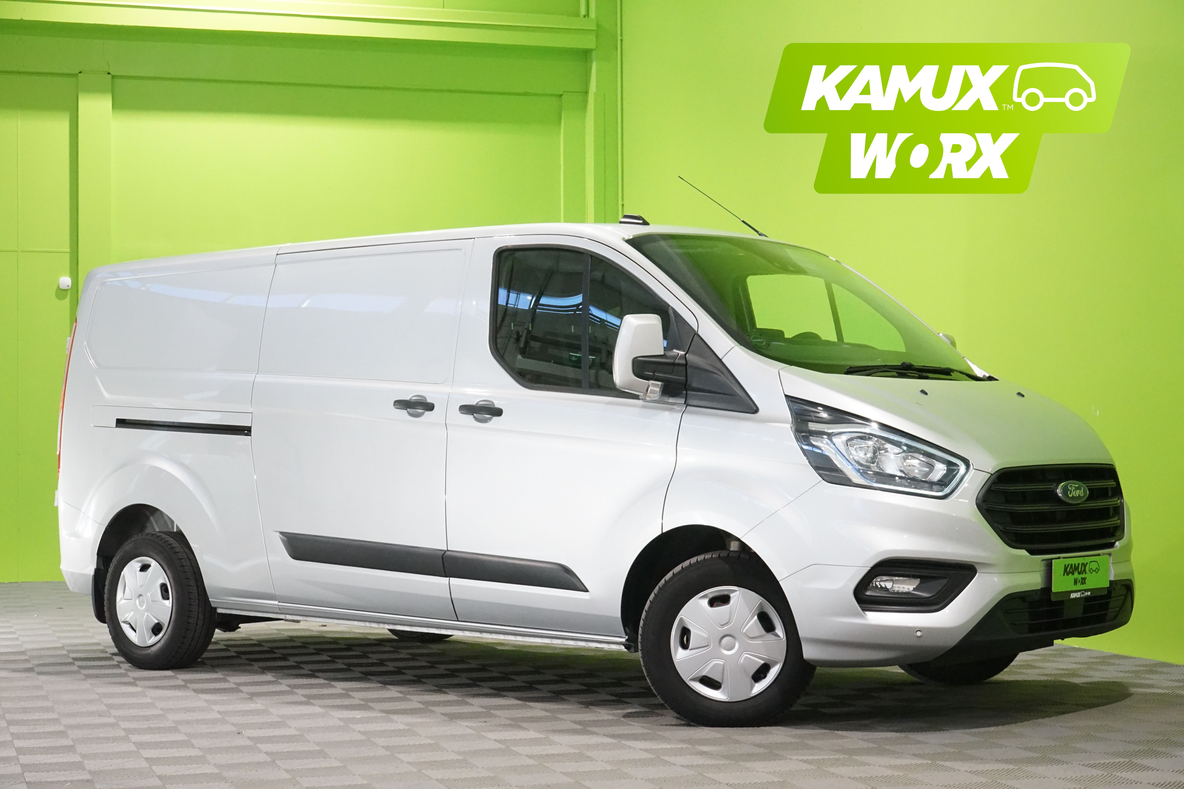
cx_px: 592
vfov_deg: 21.6
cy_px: 394
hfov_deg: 31.9
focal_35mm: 63
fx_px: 2072
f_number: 14
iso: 6400
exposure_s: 1/40
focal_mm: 63
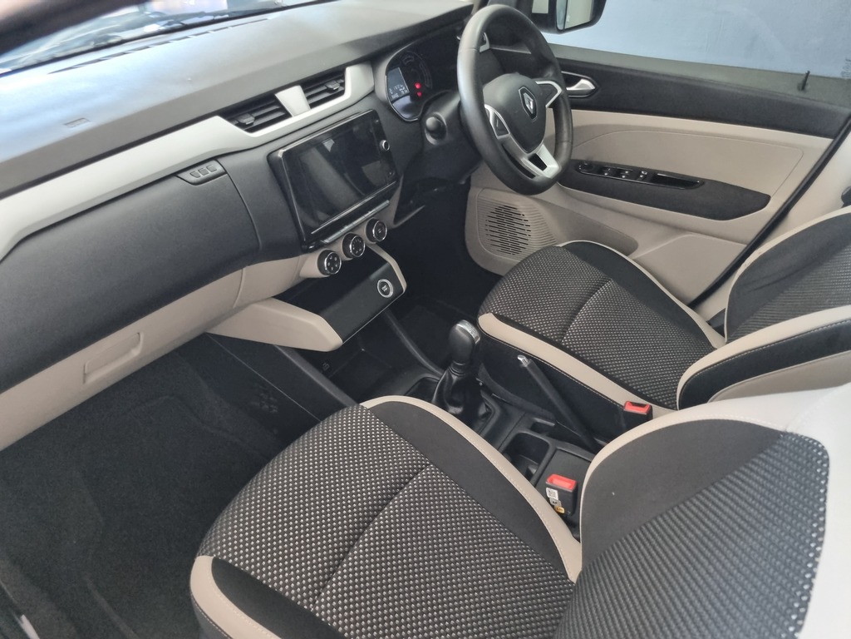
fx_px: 639
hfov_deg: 67.3
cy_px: 320
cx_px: 426
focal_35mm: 26
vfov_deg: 53.1
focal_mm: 5.4
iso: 800
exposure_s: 1/50
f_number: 1.8
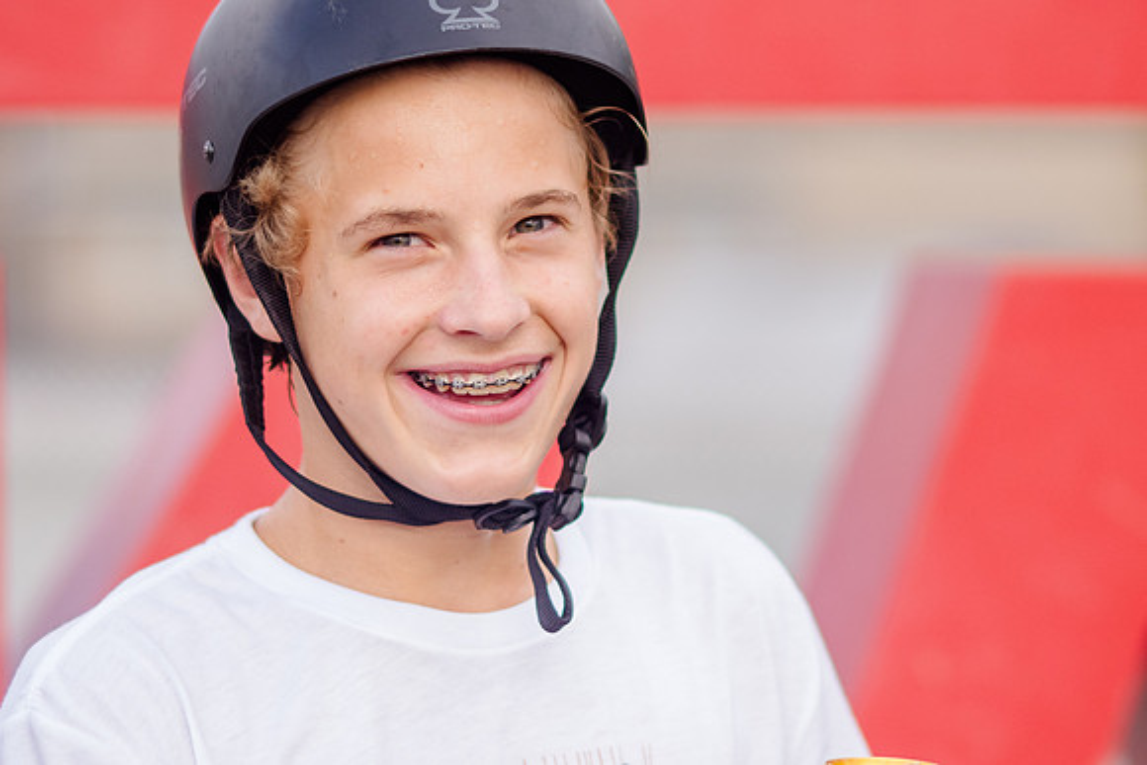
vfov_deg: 5.8
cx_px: 597
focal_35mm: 235
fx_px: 7493
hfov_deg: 8.8
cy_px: 364
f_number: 2
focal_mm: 105
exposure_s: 1/2000
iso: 400
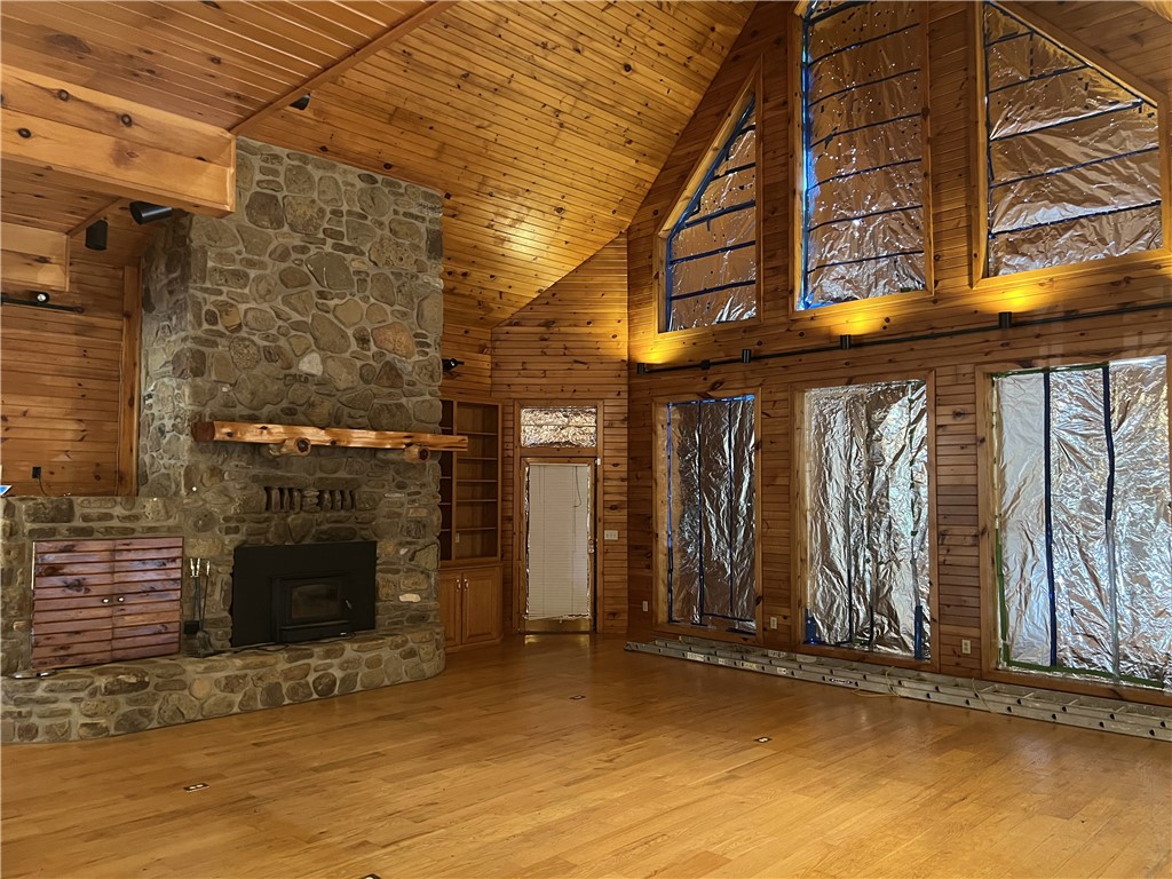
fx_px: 880
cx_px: 586
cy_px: 440
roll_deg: +1.0
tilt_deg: +3.9
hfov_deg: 67.3
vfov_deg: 53.1
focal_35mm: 26
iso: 500
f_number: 1.5
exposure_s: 1/40
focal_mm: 5.7
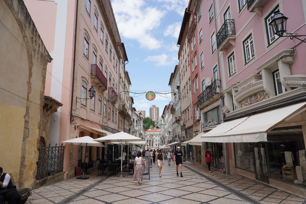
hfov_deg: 73.7
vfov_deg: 53.1
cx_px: 153
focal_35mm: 24
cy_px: 102
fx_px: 204
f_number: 13
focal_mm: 24
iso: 100
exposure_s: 1/100
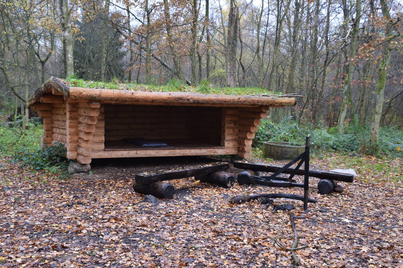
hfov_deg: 43.6
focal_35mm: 45
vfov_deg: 29.9
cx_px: 202
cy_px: 134
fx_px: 504
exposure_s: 1/80
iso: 640
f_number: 5.6
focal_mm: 30
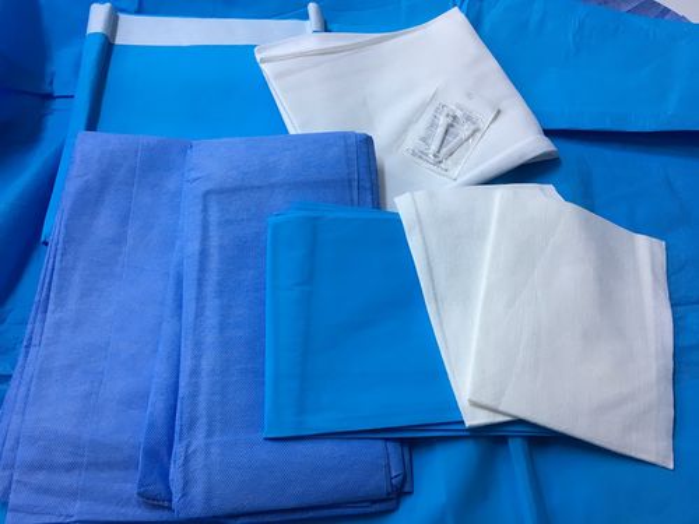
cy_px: 262
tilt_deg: -58.7
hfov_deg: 61.7
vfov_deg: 48.2
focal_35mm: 29
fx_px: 586
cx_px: 350
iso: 64
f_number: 2.2
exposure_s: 1/33
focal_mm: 4.15
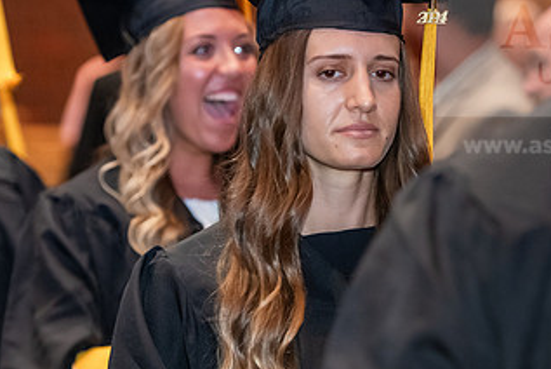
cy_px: 182
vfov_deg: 6.5
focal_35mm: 212
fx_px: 3248
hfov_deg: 9.7
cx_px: 384
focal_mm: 116
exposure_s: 1/200
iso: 3200
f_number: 3.2
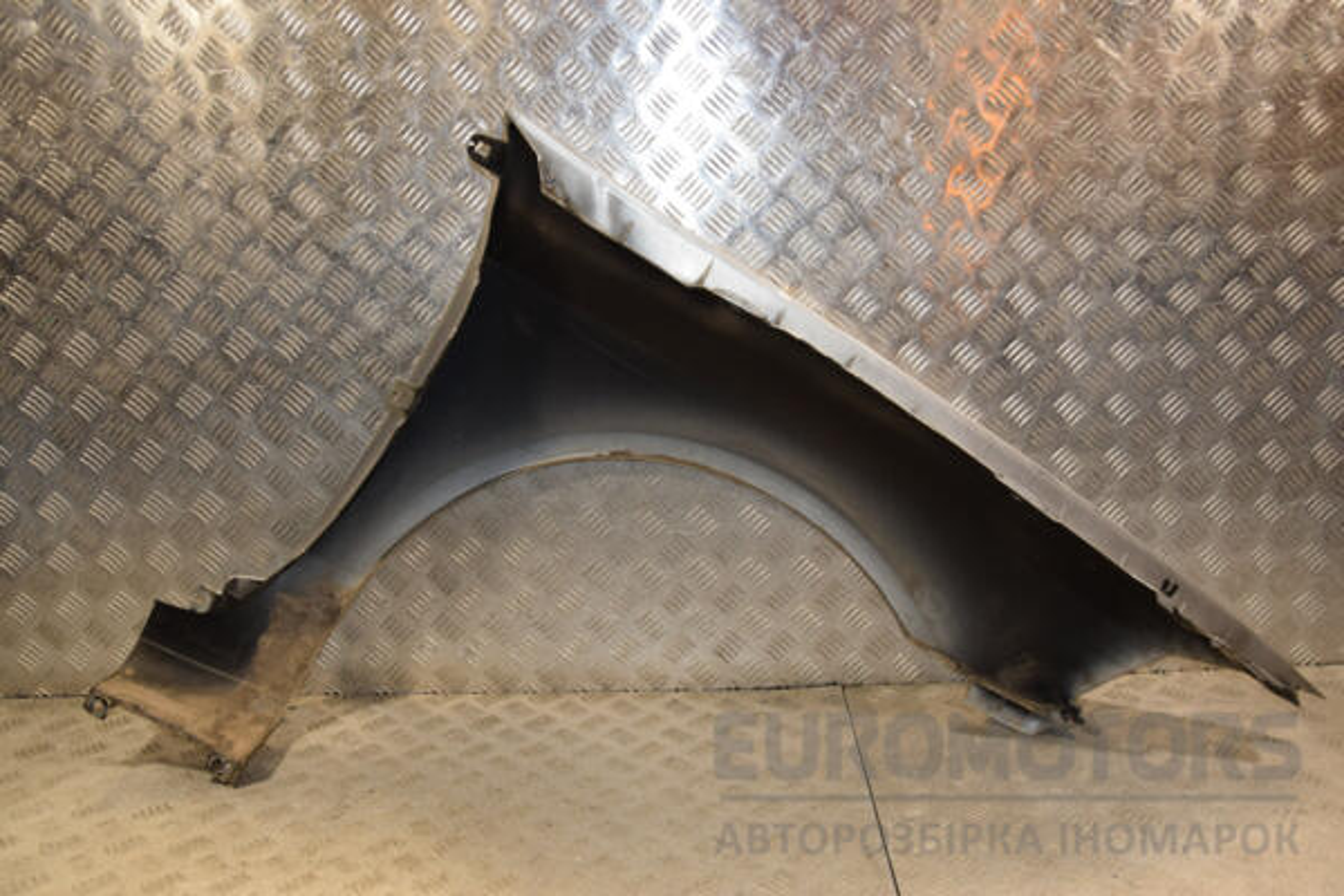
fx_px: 1176
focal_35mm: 32
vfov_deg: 41.7
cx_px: 672
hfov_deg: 59.5
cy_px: 448
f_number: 5.6
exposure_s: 1/200
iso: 800
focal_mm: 21
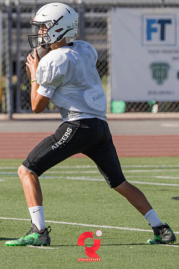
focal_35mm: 734
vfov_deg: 2.8
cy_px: 108
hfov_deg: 1.9
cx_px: 13
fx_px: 5477
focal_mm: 404
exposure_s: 1/1600
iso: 500
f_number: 7.1
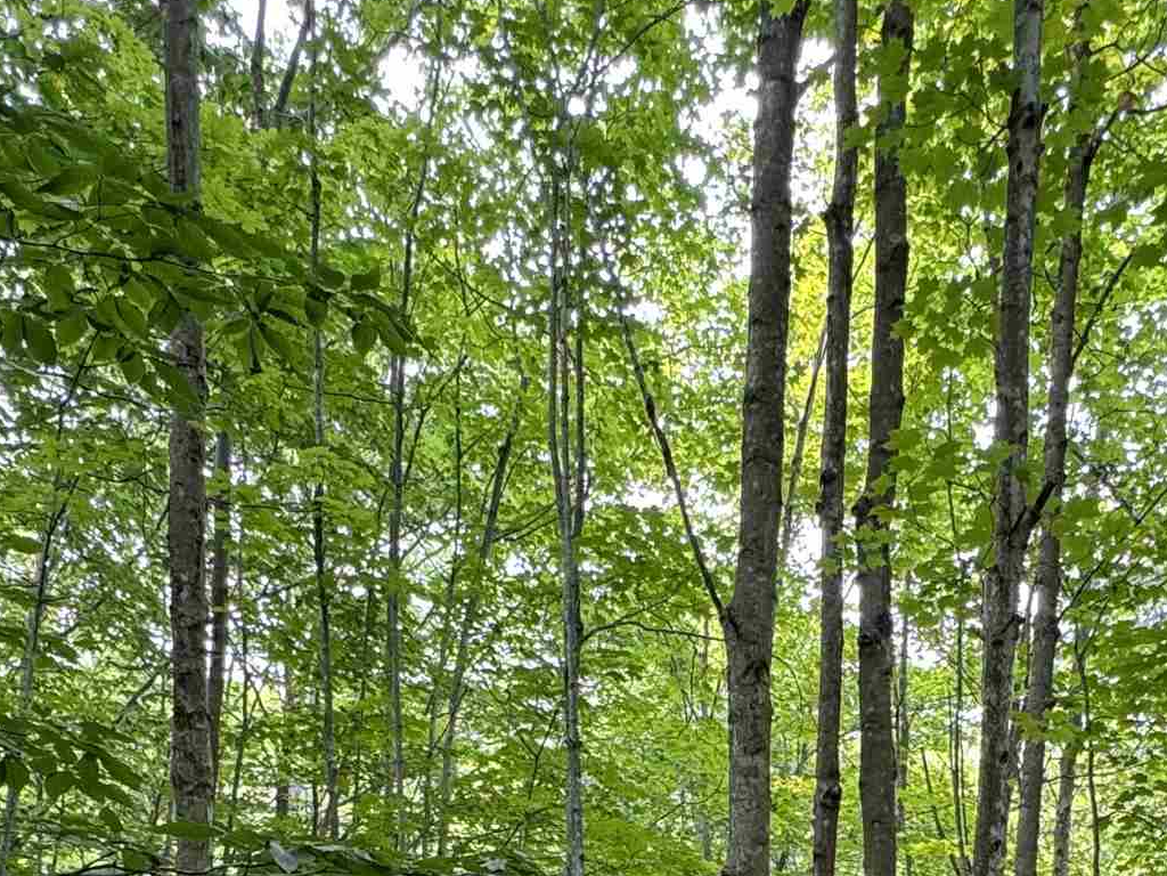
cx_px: 680
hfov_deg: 44.6
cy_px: 1151
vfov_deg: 28.1
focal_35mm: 42
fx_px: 1416
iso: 100
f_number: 2.2
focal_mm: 2.22
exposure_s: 1/99
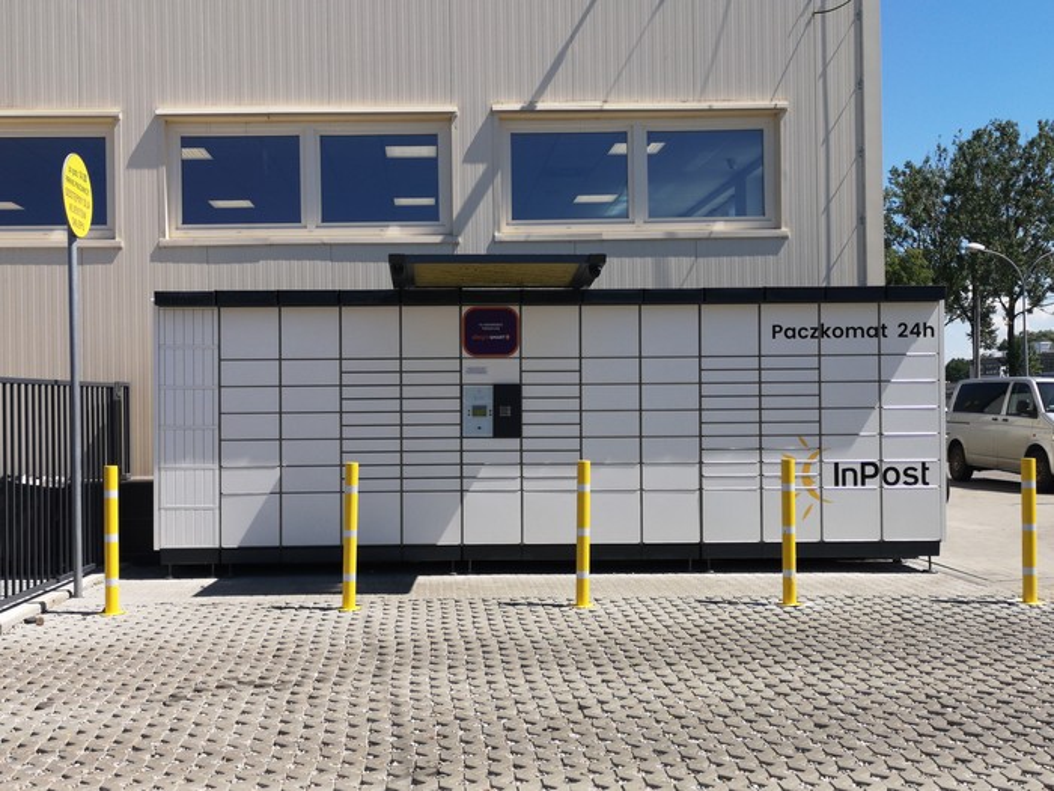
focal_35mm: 27
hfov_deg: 65.3
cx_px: 527
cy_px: 396
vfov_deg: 51.4
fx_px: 822
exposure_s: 1/1792
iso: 50
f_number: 1.8
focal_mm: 3.95
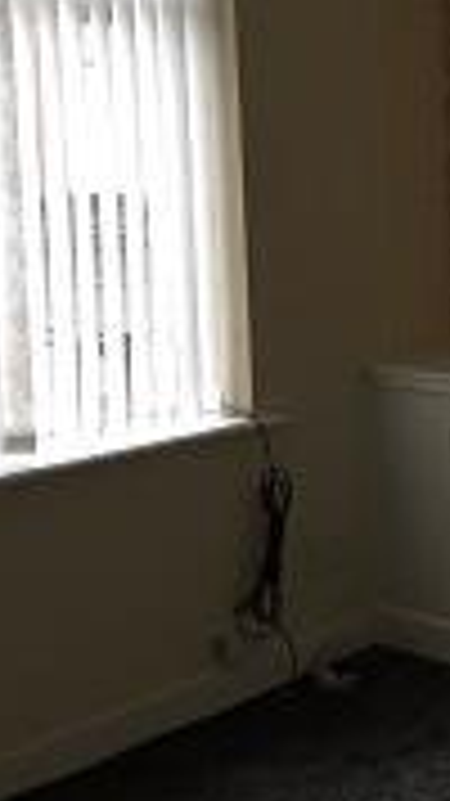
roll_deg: +0.5
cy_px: 274
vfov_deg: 29.6
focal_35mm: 71
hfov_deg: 15.7
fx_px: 1508
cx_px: 666
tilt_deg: -6.7
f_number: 2.2
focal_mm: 4.15
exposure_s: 1/33
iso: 80
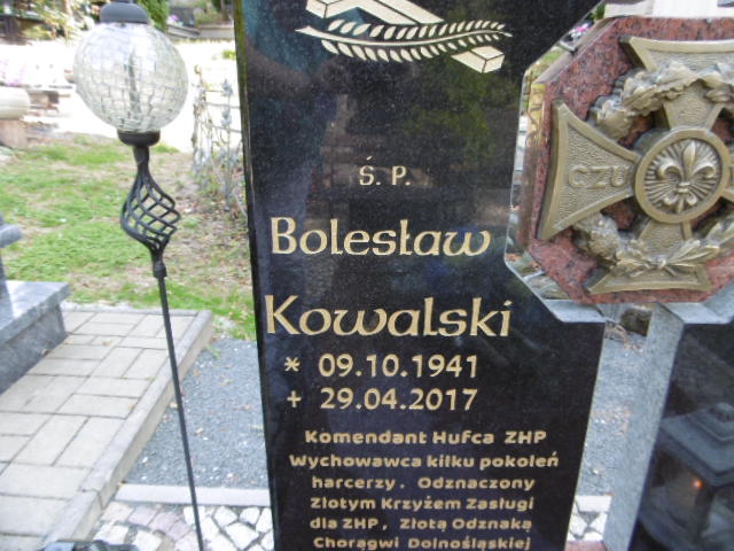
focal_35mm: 24
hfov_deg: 71.6
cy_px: 276
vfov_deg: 56.8
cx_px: 367
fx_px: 509
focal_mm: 4.3
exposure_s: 1/60
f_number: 3.1
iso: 100
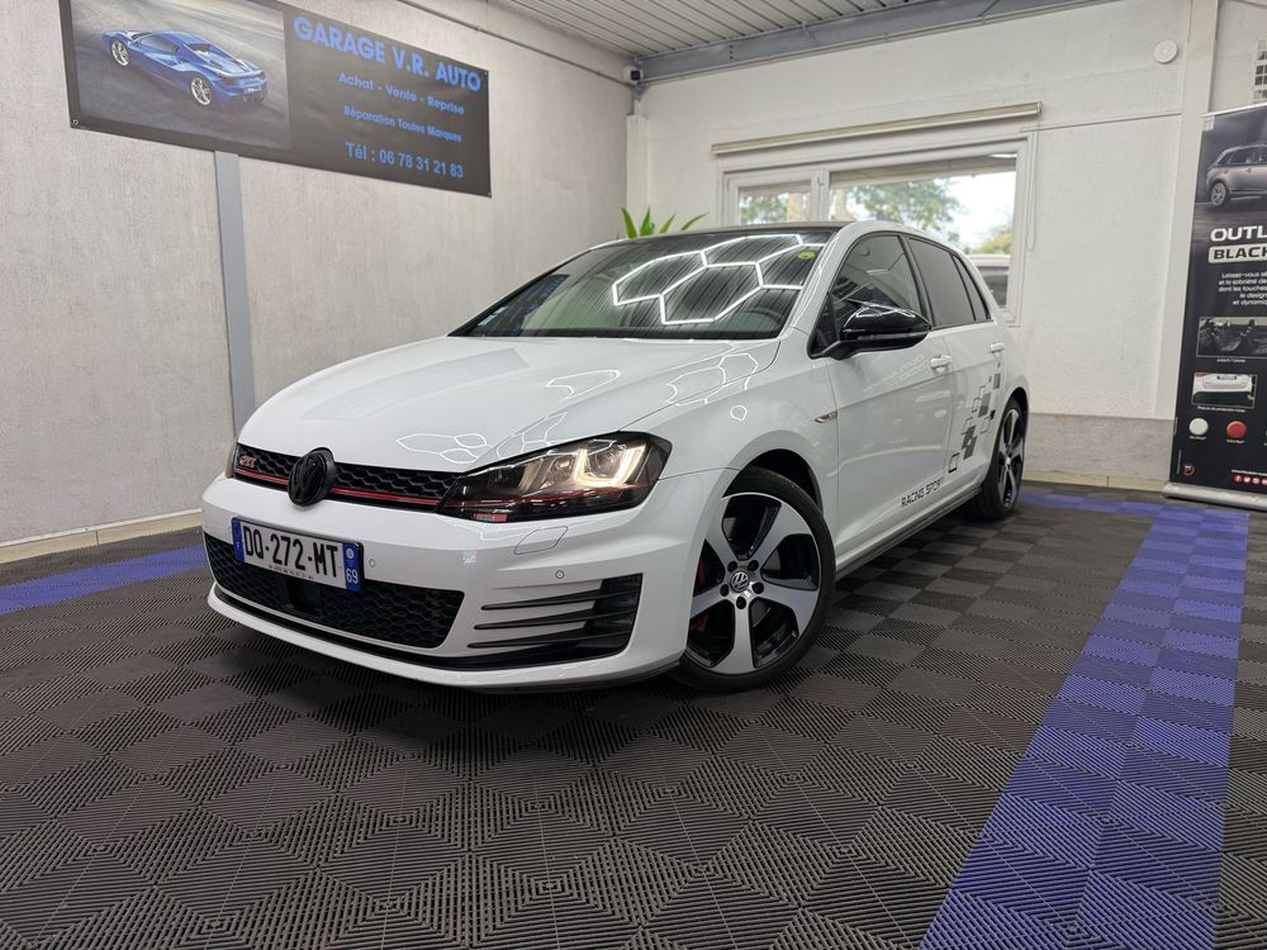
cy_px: 475
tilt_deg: -9.3
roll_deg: +0.5
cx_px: 634
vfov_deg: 56.8
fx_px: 878
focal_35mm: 24
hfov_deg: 71.6
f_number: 1.78
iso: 125
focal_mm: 6.76
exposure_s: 1/121
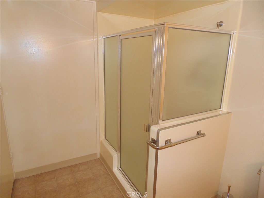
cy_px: 99
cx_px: 132
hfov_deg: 76.4
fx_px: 168
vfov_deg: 61.1
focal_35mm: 22
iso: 200
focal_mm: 4
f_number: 3.1
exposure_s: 1/30
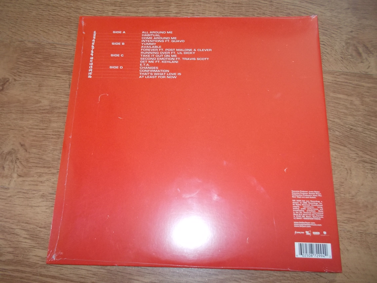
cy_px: 142
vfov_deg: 48.2
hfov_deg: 61.7
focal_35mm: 29
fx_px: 316
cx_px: 188
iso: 200
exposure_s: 1/30
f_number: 3.3
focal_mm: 4.1
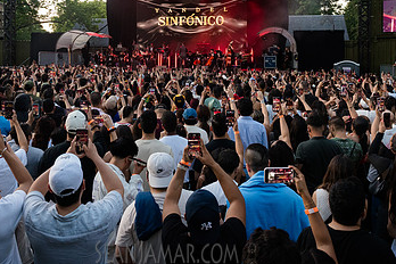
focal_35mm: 40
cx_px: 180
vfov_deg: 32.6
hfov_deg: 48.4
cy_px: 60
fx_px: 440
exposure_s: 1/320
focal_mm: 24
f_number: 5.6
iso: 2500
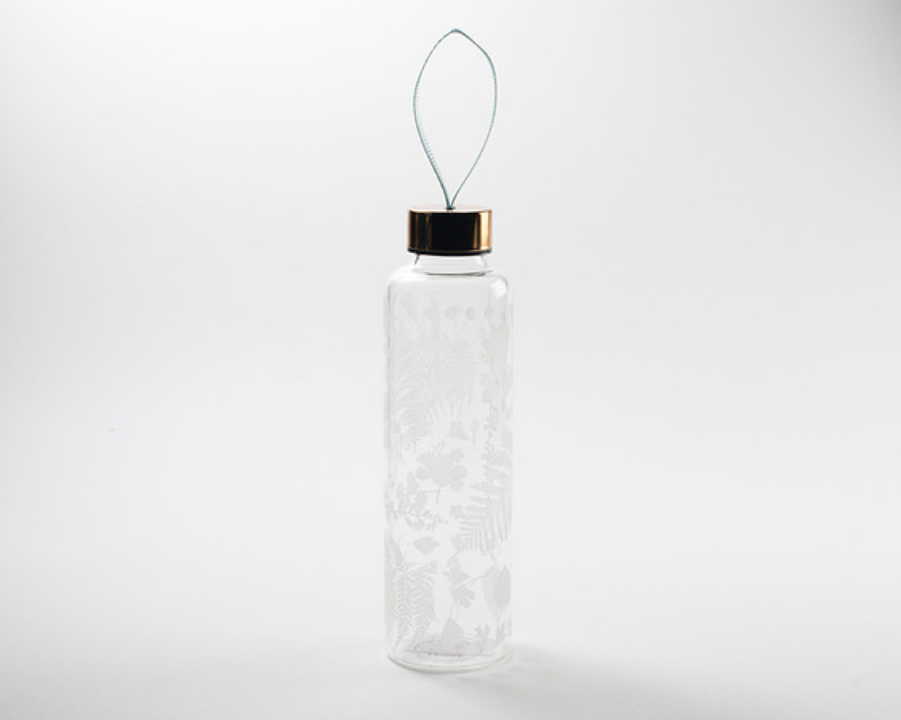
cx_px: 465
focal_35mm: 65
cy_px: 328
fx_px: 1725
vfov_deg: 23.6
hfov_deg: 29.3
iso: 100
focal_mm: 50
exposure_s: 1/100
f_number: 16
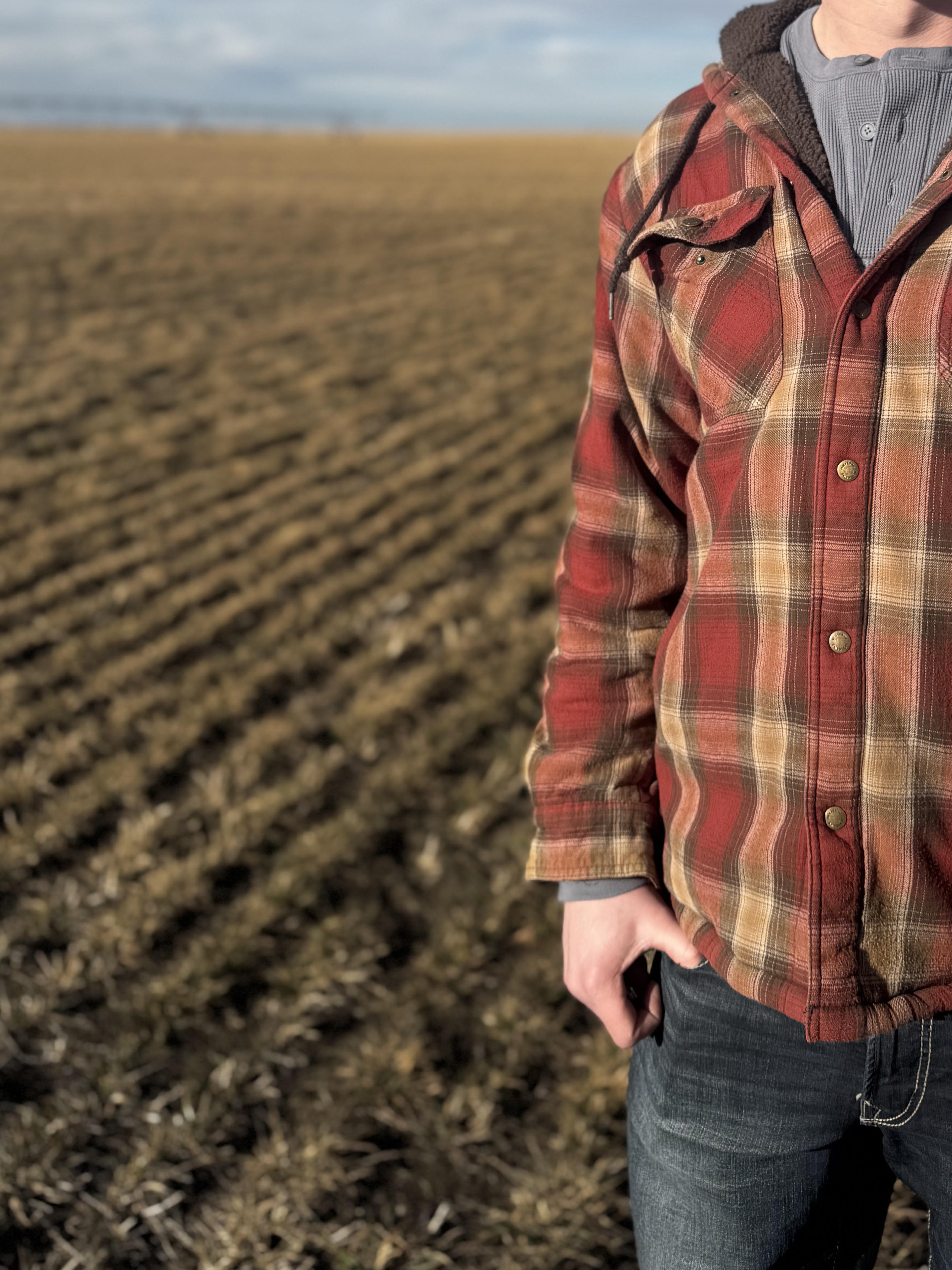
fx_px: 1430
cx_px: 711
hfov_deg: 36.0
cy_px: 267
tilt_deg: -4.3
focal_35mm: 39
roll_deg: -1.0
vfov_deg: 45.6
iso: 80
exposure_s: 1/5814
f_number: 1.78
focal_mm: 6.76
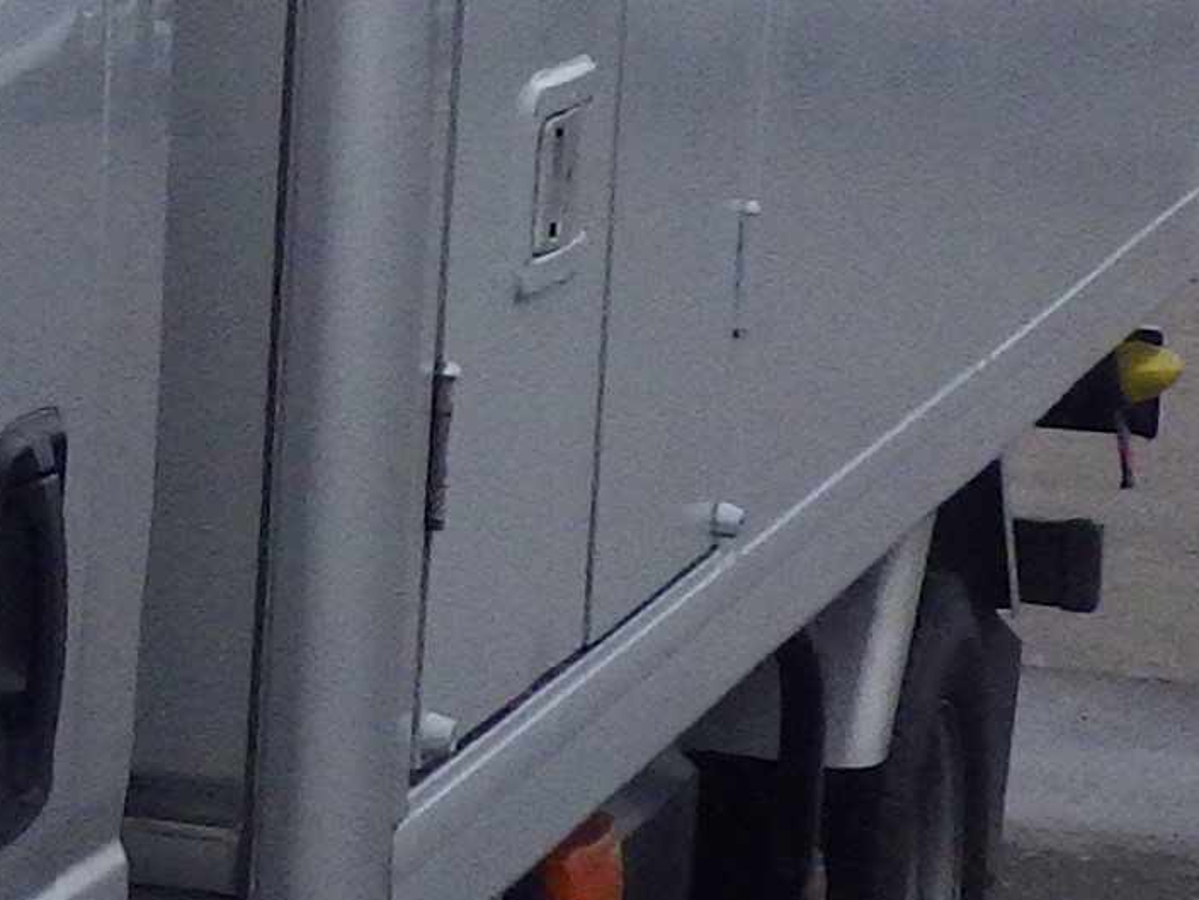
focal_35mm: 183
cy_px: -14
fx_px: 6340
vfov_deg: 8.1
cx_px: -1427
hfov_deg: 9.8
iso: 250
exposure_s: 1/2000
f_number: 4.2
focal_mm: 5
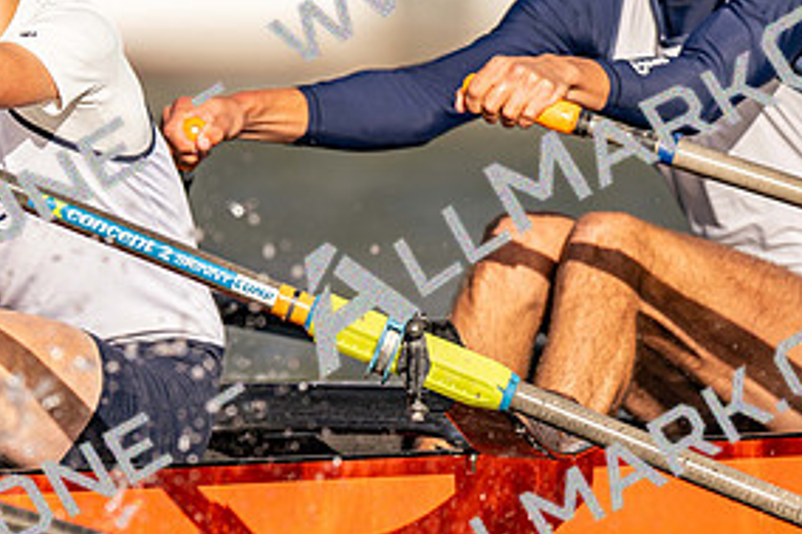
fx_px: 27318
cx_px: 62
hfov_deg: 1.7
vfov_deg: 1.1
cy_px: 110
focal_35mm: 1227
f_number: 4
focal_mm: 600
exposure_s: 1/2500
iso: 110
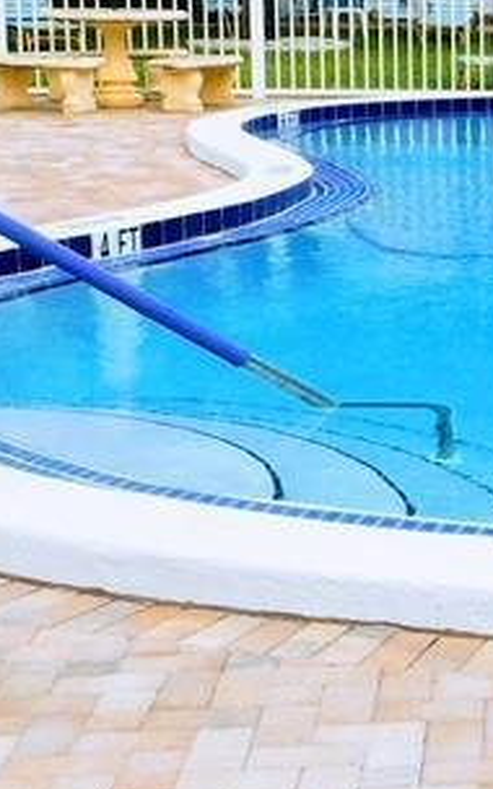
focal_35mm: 100
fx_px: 2150
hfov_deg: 12.0
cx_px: 903
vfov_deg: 20.8
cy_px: 327
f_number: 3.2
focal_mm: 4.9
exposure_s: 1/800
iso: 125
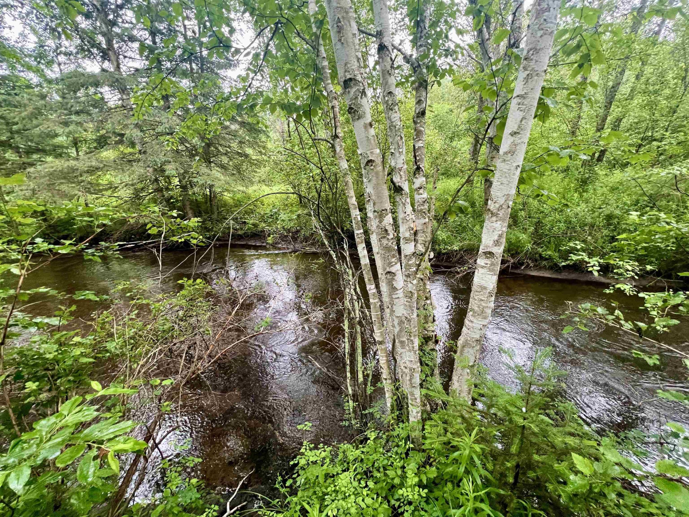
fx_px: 259
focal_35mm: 13
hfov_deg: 106.2
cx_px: 344
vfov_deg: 89.9
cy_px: 258
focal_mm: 1.57
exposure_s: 1/72
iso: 250
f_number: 1.8
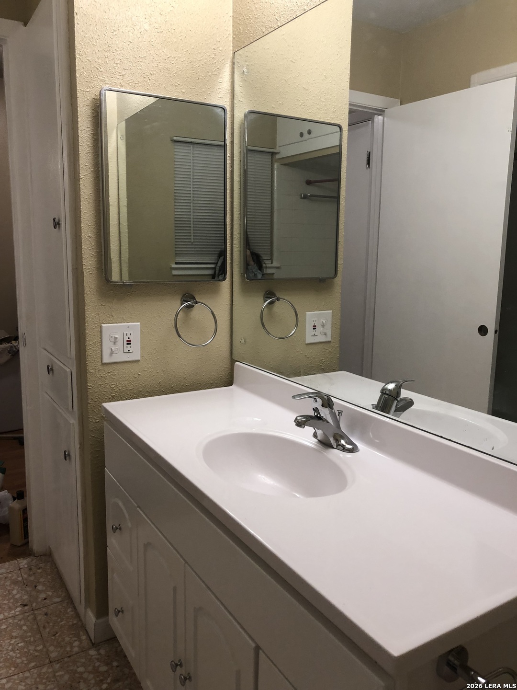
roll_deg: -0.6
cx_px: 258
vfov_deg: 63.4
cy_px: 345
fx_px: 558
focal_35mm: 28
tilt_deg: -8.0
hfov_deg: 49.7
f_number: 1.8
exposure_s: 1/30
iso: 40
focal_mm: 3.99
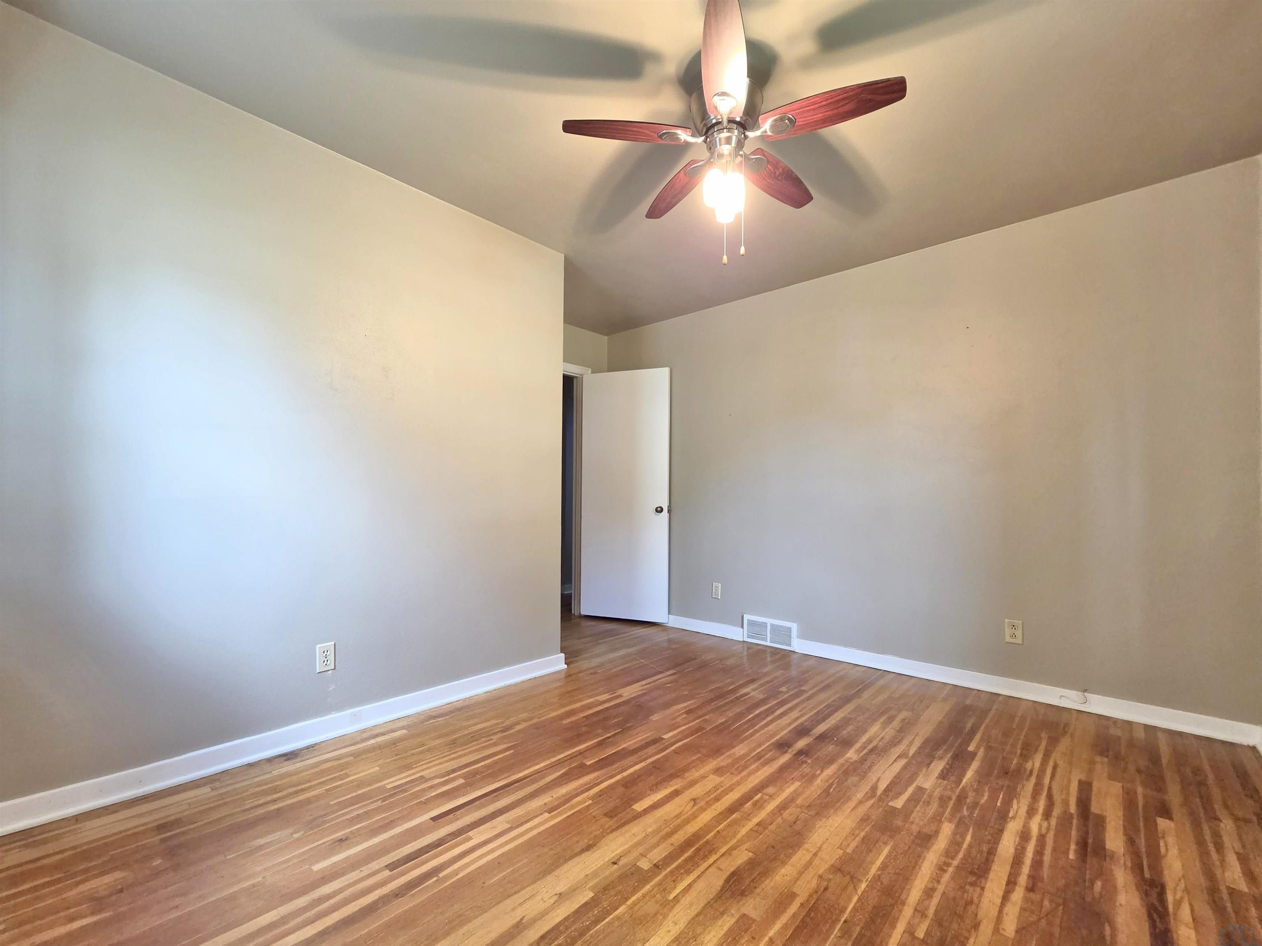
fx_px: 474
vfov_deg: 89.9
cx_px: 631
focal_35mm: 13
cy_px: 473
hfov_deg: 106.2
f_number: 2.2
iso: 400
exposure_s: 1/60
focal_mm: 2.2
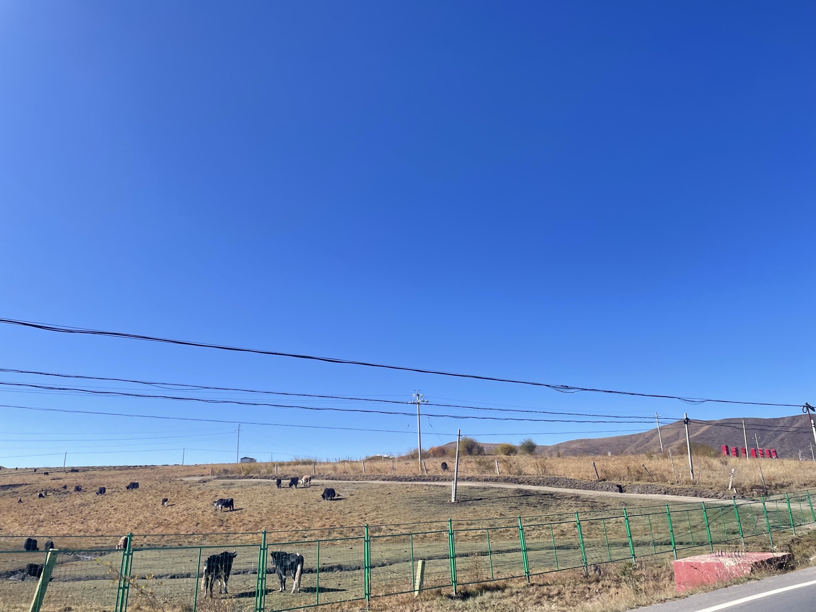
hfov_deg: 67.3
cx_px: 408
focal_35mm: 26
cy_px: 306
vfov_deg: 53.1
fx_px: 613
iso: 32
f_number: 1.6
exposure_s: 1/1553
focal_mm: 4.2
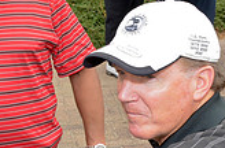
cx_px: -36
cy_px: 14
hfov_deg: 16.9
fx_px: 728
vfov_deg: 11.5
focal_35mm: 117
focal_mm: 22
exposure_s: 1/125
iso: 200
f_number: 7.1
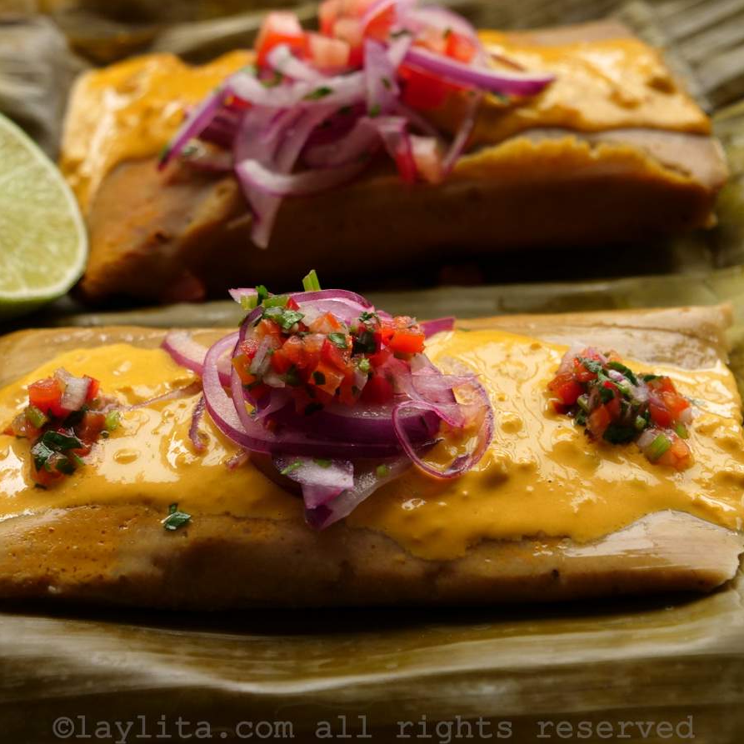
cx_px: 338
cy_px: 373
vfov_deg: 18.3
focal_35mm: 95
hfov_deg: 18.3
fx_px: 2310
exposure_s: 1/100
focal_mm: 40
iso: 640
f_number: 4.5
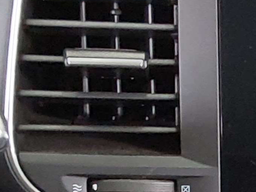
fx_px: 991
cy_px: 316
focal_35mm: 134
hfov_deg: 14.0
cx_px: 355
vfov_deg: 10.6
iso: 200
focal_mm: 2.91
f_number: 1.9
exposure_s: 1/60
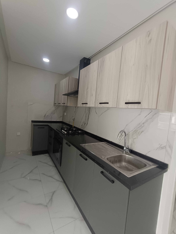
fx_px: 108
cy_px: 117
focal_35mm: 16
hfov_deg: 78.1
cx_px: 88
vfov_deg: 94.5
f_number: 2.2
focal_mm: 1.66
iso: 282
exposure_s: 1/100
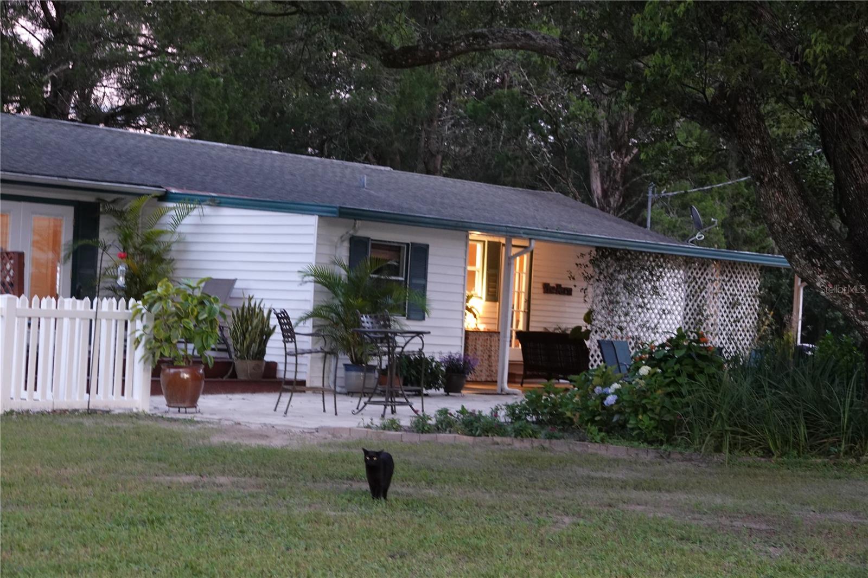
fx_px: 1856
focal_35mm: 77
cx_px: 434
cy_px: 289
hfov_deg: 26.3
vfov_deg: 17.7
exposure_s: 1/15
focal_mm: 28.07
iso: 800
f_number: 3.5
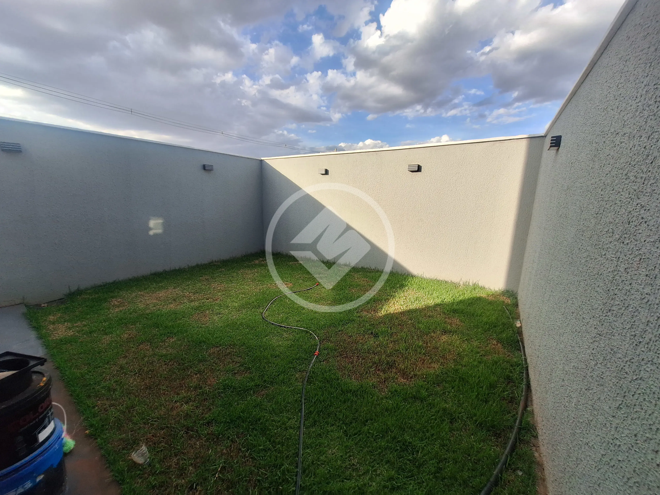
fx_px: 248
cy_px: 248
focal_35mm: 13
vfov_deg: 89.9
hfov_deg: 106.2
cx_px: 330
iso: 40
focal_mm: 1.74
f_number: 2.2
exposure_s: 1/1034
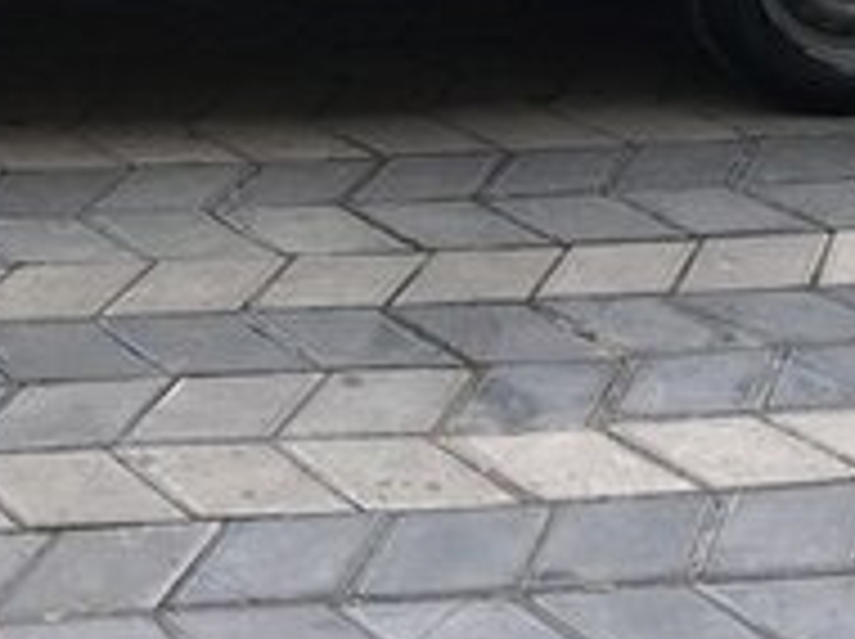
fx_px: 2492
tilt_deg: -10.4
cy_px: -380
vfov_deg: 13.6
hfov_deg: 19.3
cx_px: 198
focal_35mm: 101
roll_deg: +0.7
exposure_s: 1/153
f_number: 2.2
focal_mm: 4.15
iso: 25
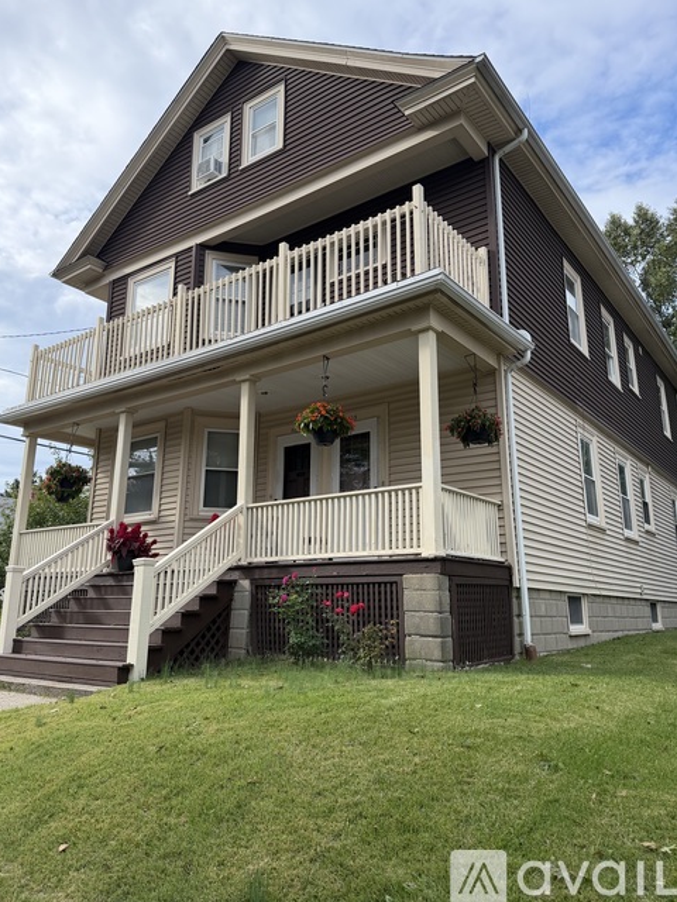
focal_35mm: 25
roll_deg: -0.4
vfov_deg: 69.4
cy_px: 436
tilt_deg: +14.2
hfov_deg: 54.9
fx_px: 652
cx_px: 326
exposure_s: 1/2110
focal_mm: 6.76
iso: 100
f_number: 1.78
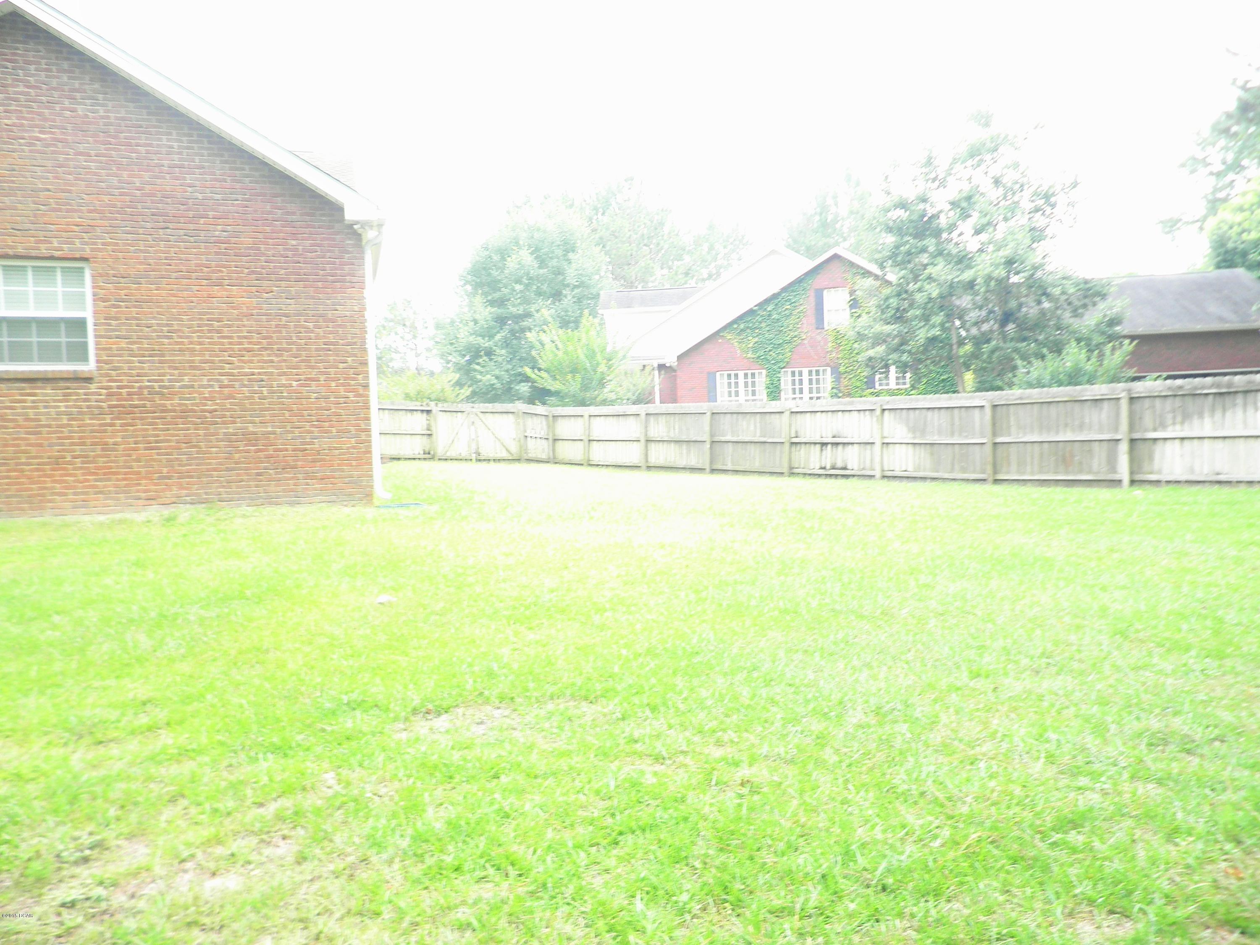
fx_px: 874
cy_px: 472
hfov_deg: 71.6
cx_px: 630
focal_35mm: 24
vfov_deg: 56.8
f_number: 3.3
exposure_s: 1/50
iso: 64
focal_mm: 4.3
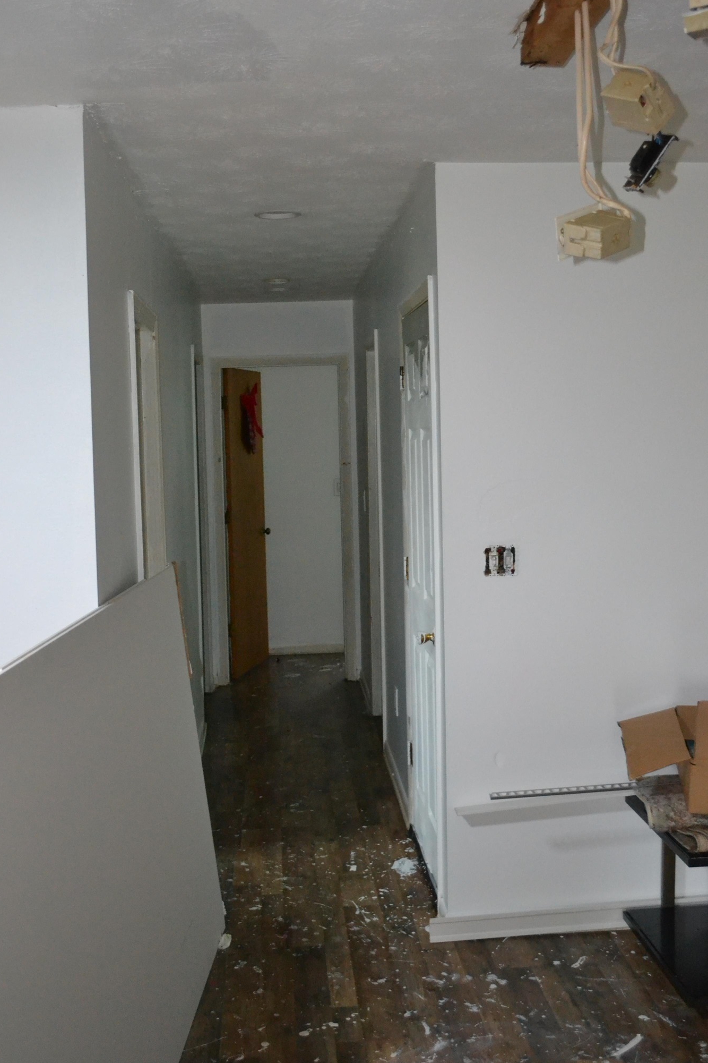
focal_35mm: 38
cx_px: 334
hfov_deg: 35.0
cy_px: 506
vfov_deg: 50.7
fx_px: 1121
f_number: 4
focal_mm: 22
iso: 2800
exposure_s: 1/60
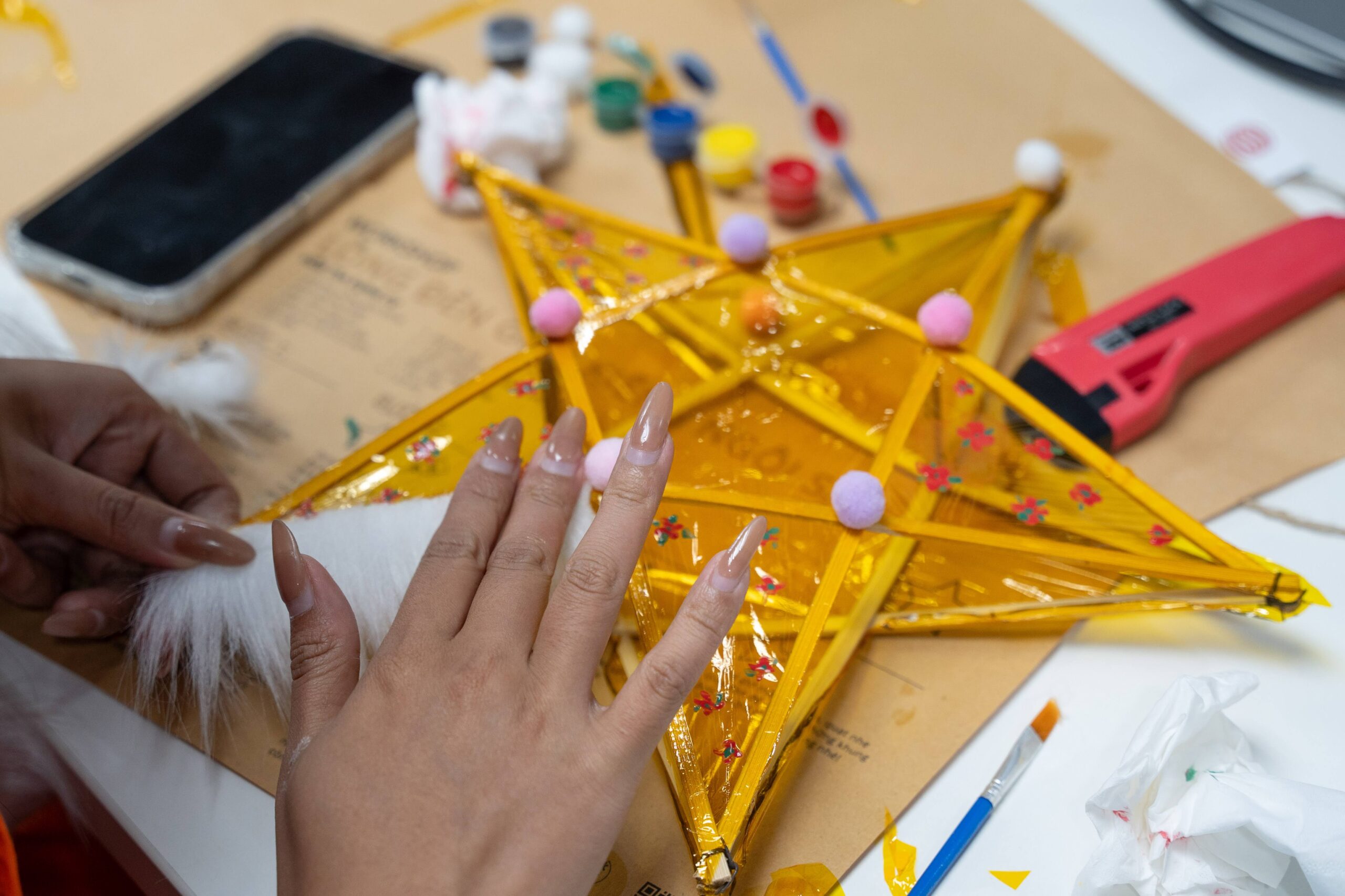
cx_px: 672
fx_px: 2989
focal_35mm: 80
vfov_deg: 17.1
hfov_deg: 25.4
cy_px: 448
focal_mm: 53.5
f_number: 2.8
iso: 640
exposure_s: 1/100
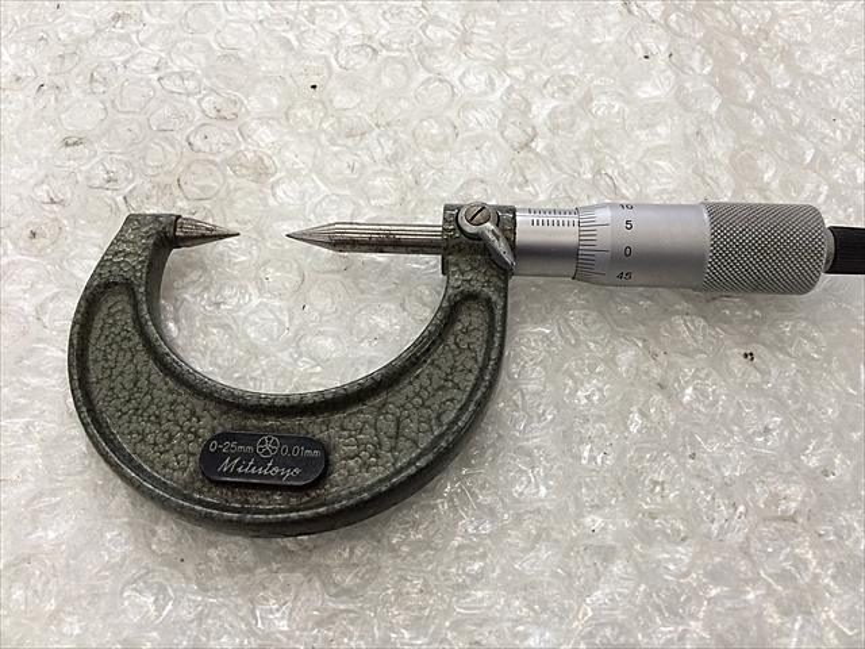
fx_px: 725
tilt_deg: -56.2
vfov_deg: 48.2
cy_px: 324
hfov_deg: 61.7
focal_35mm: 29
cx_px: 432
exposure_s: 1/40
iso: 40
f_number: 2.2
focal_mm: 4.15
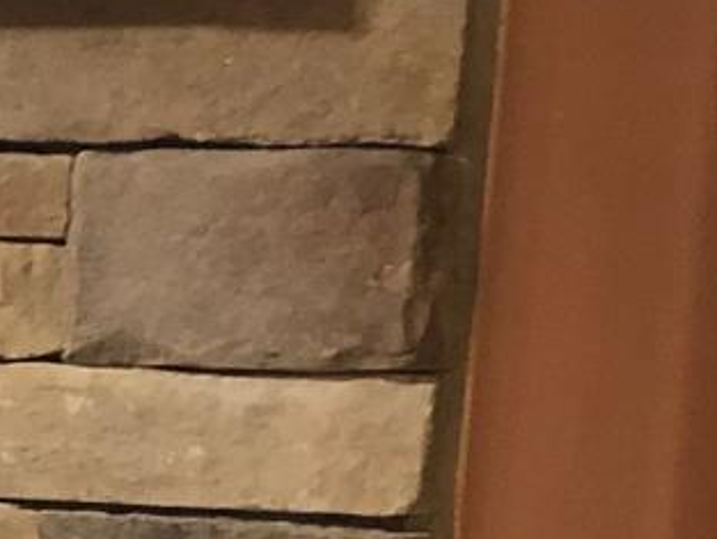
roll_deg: -1.2
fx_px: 3792
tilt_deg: -7.7
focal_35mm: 183
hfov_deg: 9.8
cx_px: -829
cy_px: 819
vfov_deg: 8.0
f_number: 1.8
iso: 80
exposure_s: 1/6
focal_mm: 4
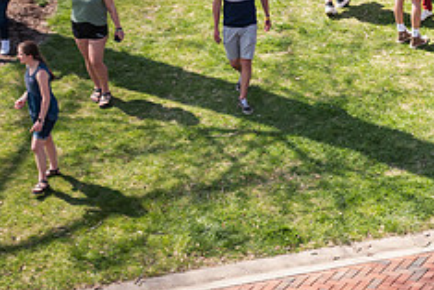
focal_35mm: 222
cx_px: 489
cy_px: 10
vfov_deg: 6.2
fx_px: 2678
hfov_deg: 9.2
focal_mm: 90
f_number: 5
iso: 200
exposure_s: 1/400
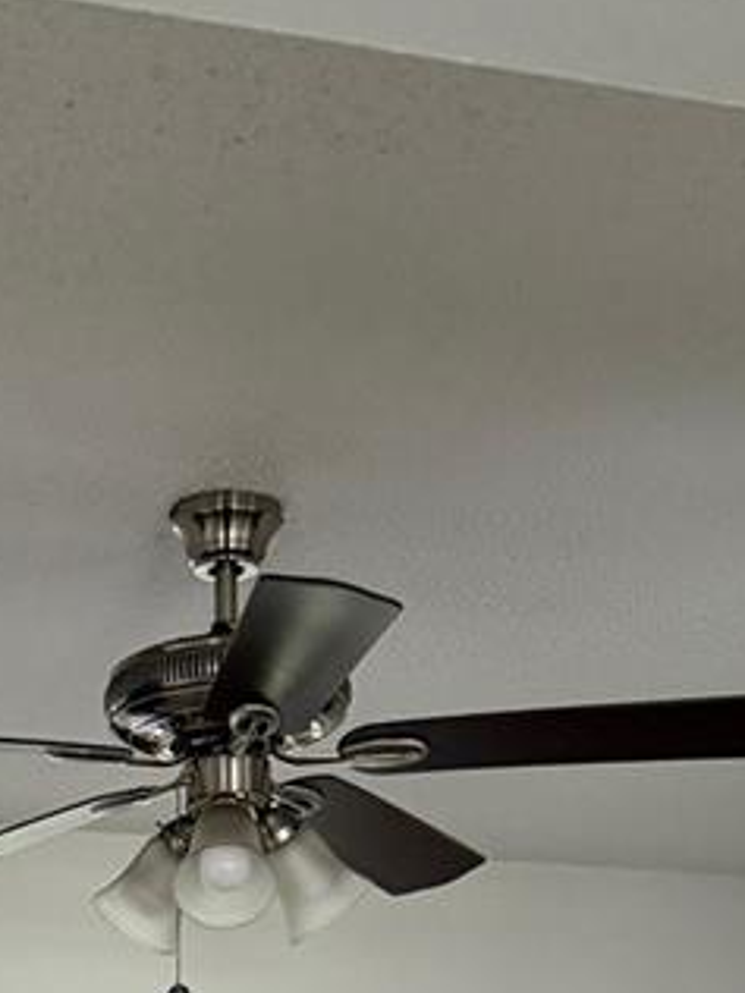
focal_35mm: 91
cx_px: -16
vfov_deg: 17.3
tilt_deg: -7.2
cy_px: 1813
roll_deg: +0.9
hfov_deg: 15.9
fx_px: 2611
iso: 320
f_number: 1.78
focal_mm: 6.76
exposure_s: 1/60
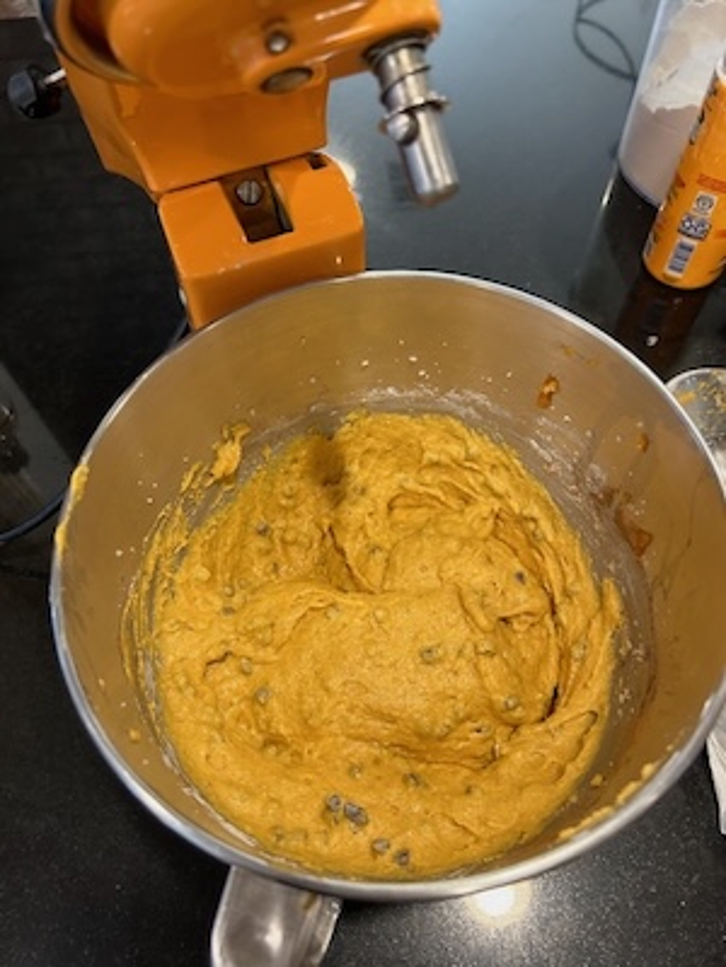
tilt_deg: -58.5
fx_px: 727
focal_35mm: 26
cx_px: 363
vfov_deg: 67.3
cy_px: 484
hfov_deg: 53.1
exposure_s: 1/60
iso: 200
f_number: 1.5
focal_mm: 5.7
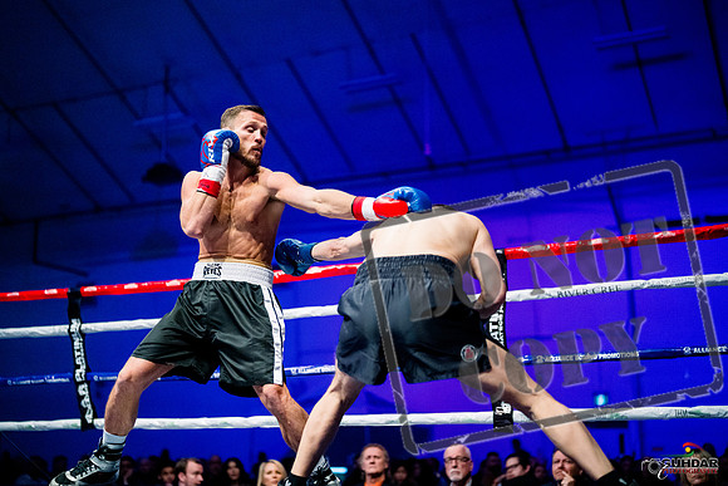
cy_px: 243
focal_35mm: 52
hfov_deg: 37.8
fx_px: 1062
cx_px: 364
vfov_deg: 25.8
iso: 6400
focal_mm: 50
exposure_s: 1/1600
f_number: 1.4
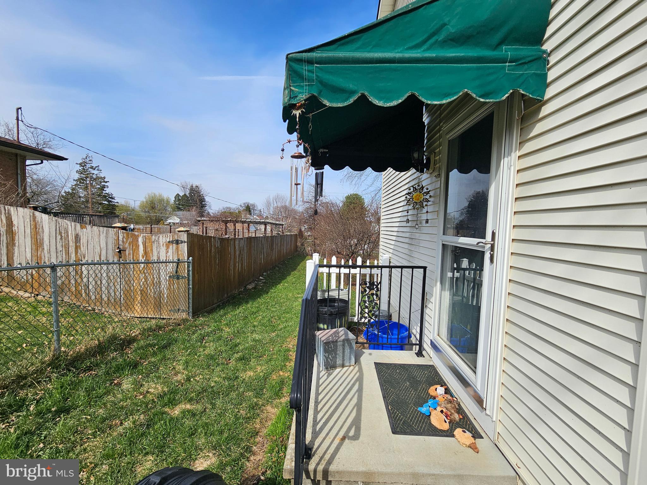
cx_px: 324
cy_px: 242
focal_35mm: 13
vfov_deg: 89.9
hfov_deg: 106.2
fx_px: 243
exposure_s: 1/2371
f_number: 2.2
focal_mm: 2.2
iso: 50
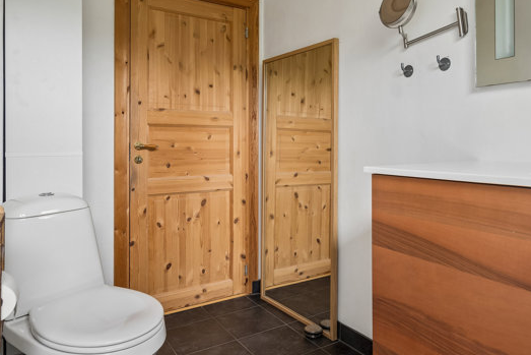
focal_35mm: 26
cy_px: 138
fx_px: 384
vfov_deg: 49.2
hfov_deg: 69.3
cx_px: 282
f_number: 5
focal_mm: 17
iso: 400
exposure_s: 1/160
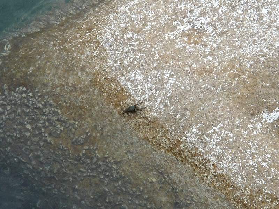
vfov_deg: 14.1
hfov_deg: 18.7
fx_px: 846
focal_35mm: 105
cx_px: 140
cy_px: 104
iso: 80
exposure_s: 1/200
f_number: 5.9
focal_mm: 18.8
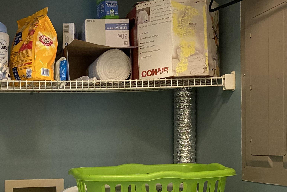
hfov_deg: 35.9
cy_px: 177
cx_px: 65
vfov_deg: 24.3
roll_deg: +1.0
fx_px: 431
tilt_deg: -4.6
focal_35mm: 54
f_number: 1.8
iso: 250
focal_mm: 4.25
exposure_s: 1/60
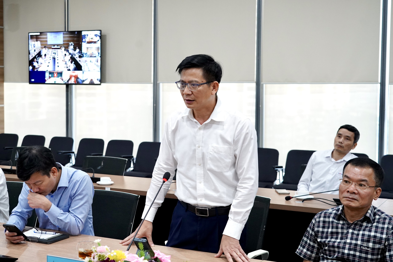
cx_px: 196
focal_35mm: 49
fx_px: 535
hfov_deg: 40.3
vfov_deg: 27.5
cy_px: 131
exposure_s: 1/125
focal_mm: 49
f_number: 5
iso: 4000
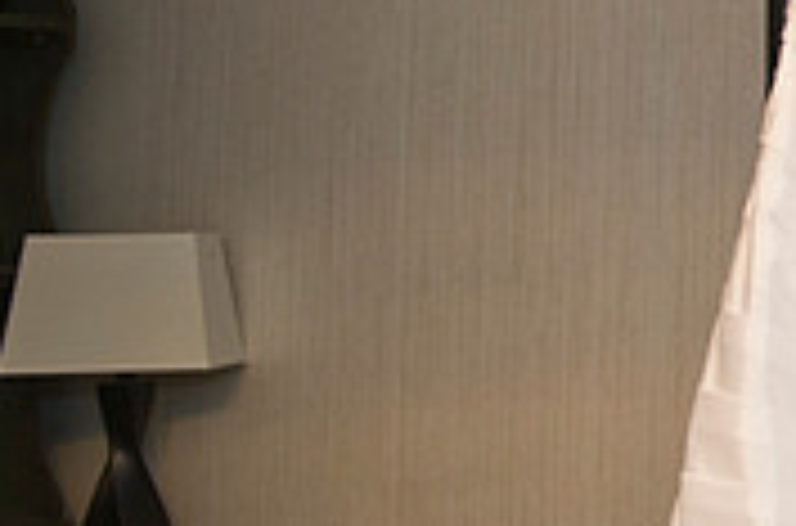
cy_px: 162
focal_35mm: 92
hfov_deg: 19.4
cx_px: 1183
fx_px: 2029
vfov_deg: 14.7
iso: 640
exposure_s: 1/100
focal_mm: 28
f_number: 3.2
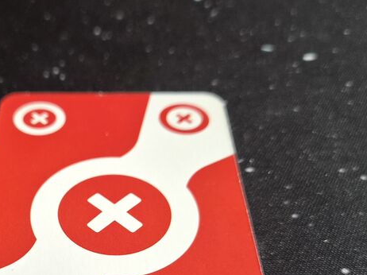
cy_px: 247
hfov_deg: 36.7
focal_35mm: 51
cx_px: 95
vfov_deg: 27.5
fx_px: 540
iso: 1000
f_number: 1.8
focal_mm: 5.4
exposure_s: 1/100
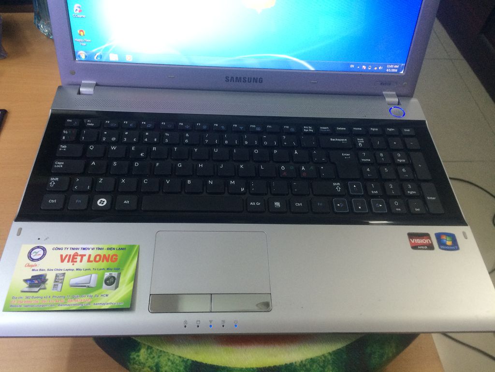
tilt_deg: -51.9
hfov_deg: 61.7
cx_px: 248
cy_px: 186
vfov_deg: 48.2
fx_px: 415
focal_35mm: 29
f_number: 2.2
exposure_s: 1/33
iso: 160
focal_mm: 4.15
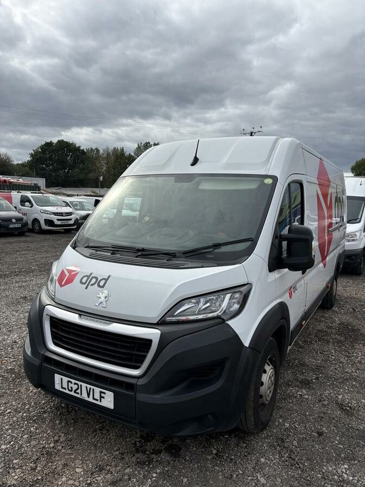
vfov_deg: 67.3
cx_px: 182
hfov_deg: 53.1
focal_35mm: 26
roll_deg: +4.5
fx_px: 366
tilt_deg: -1.0
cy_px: 244
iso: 50
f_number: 1.6
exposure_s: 1/3448
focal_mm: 5.96
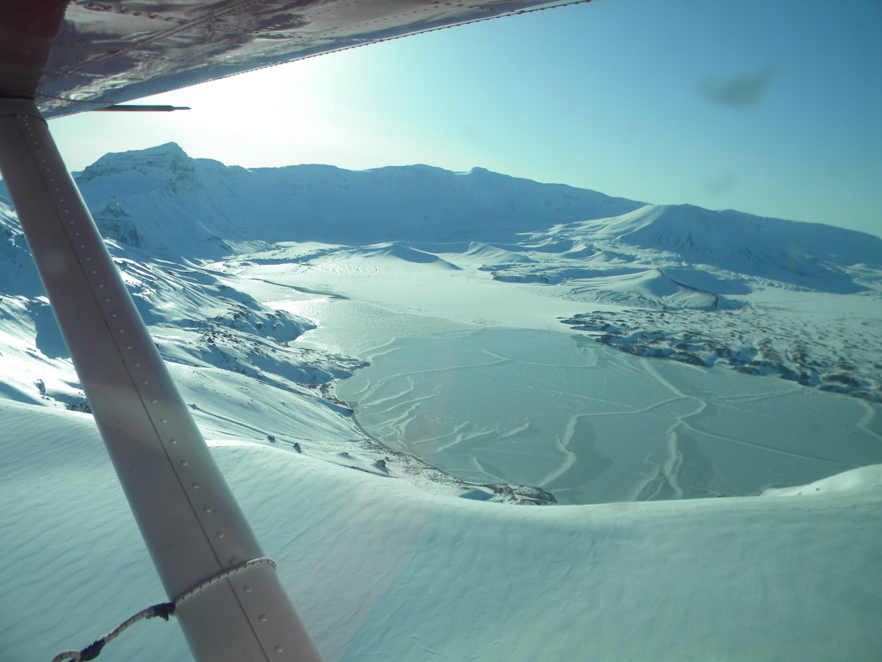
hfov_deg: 63.4
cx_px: 441
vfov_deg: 49.7
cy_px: 331
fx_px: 713
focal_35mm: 28
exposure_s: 1/418
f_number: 7
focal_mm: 5
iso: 80
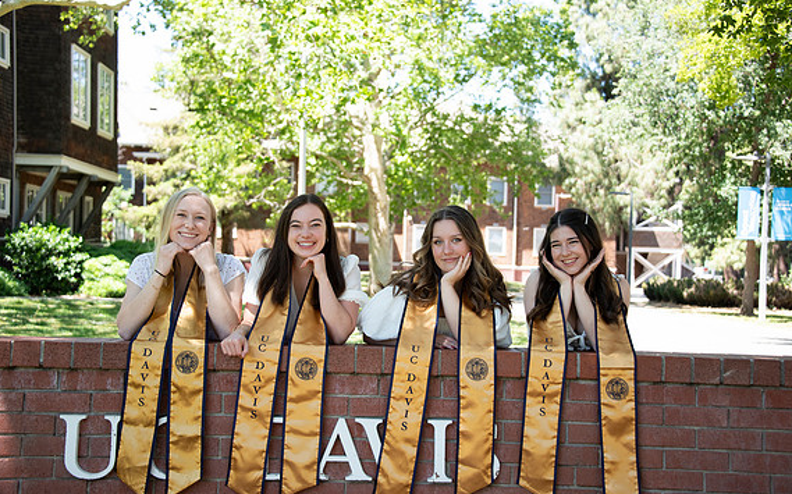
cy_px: 264
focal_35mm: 52
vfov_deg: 24.8
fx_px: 1122
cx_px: 397
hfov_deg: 38.9
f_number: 4.5
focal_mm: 50
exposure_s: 1/500
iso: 640
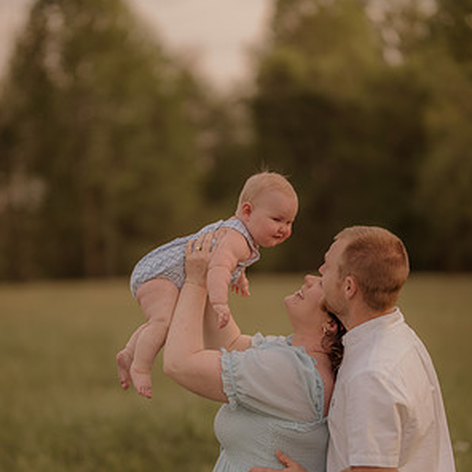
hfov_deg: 15.8
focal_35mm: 110
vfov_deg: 15.8
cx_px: 238
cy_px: 322
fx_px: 1697
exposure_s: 1/800
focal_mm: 85
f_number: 1.4
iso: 160
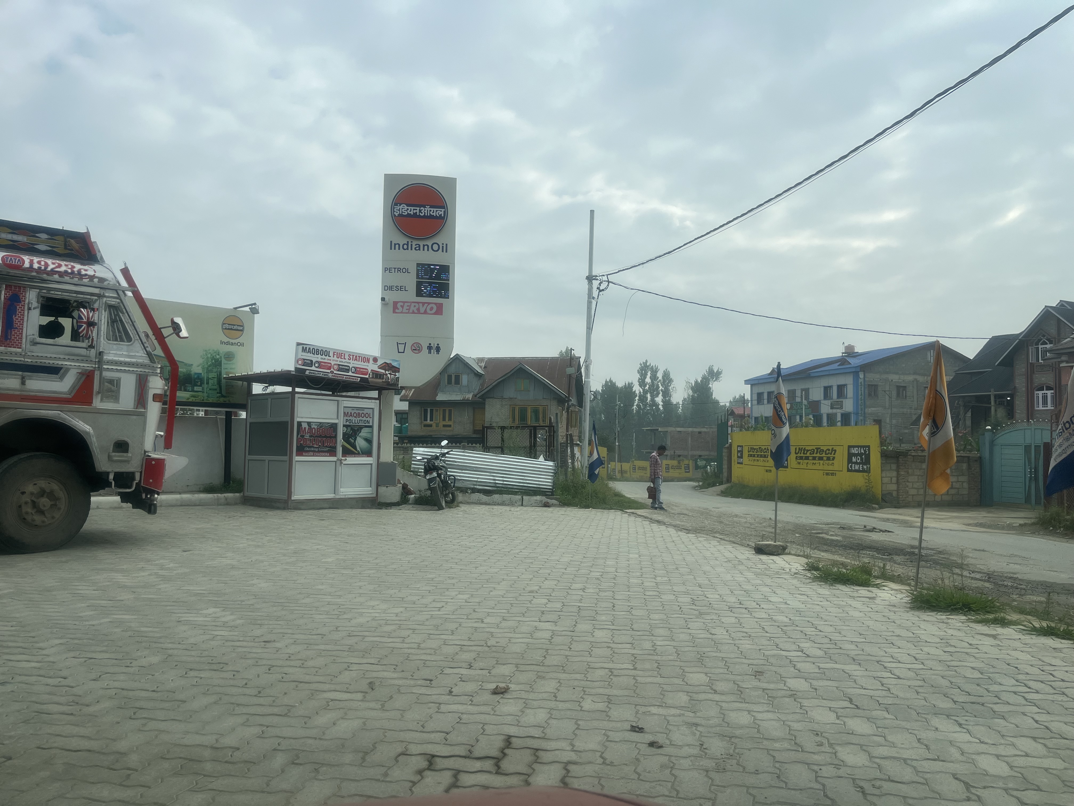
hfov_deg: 67.3
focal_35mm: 26
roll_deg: +0.8
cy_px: 403
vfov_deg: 53.1
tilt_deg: +3.8
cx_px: 537
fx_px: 807
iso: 50
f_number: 1.6
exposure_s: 1/2899
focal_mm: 5.1
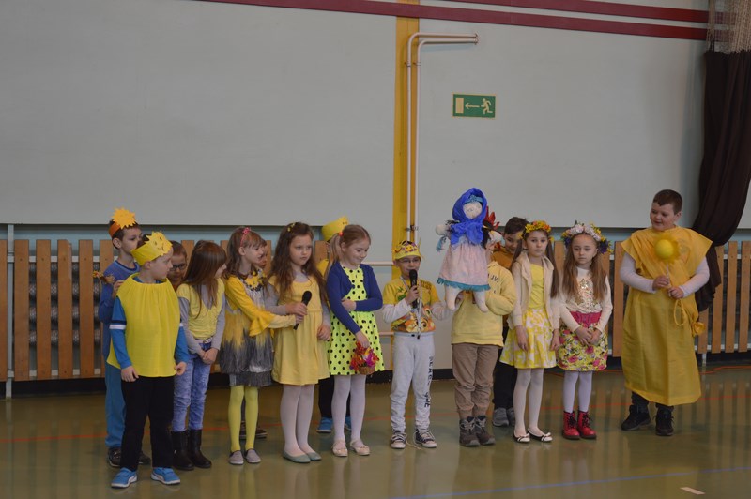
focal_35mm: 57
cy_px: 250
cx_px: 376
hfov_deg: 35.1
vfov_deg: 23.7
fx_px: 1188
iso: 400
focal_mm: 38
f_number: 4.5
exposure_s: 1/40
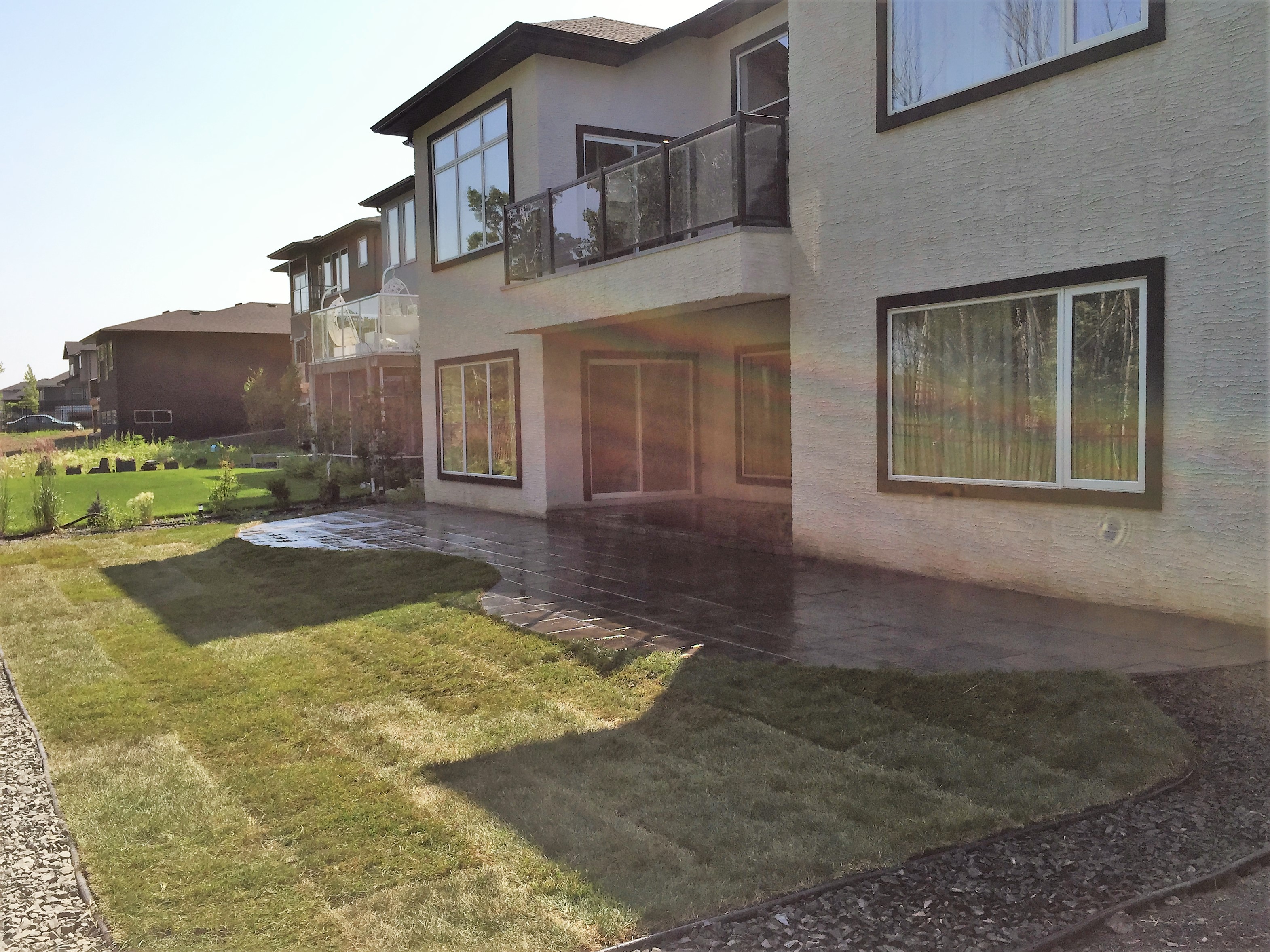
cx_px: 635
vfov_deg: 48.2
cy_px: 476
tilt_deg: -2.0
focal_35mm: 29
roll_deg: -1.1
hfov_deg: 61.7
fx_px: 1064
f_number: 2.2
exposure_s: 1/1647
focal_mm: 4.15
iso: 32
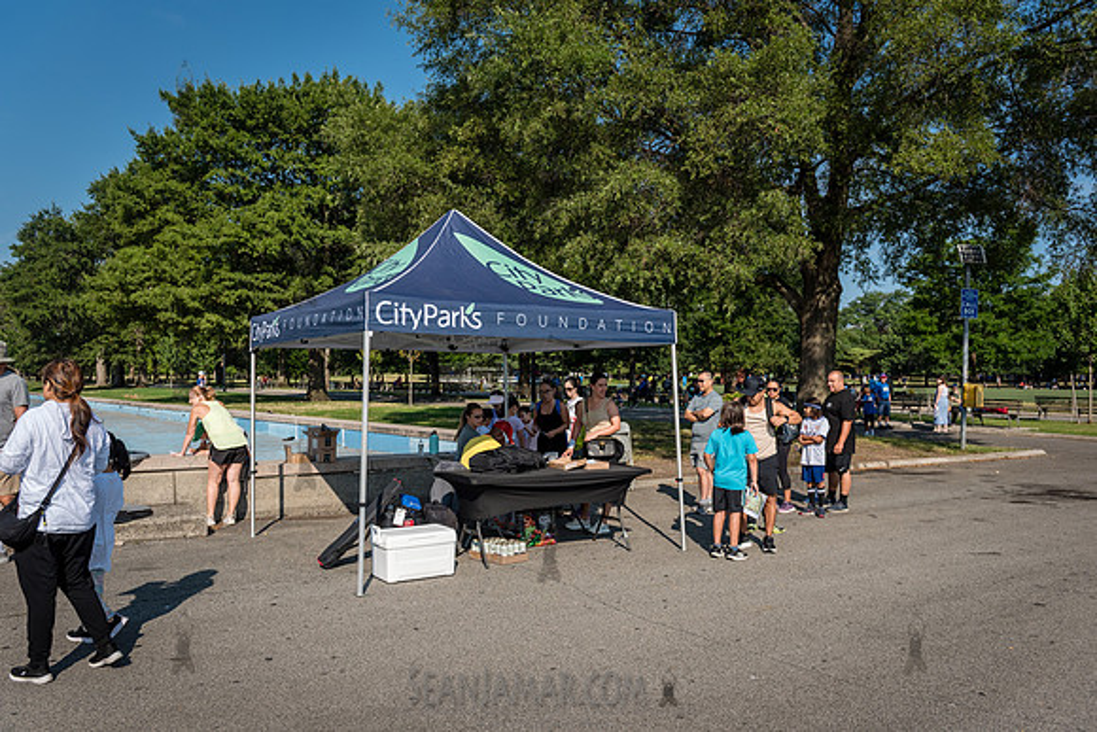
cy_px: 366
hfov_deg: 63.6
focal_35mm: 29
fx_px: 885
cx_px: 548
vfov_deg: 44.9
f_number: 4.5
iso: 500
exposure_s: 1/3200
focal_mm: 29
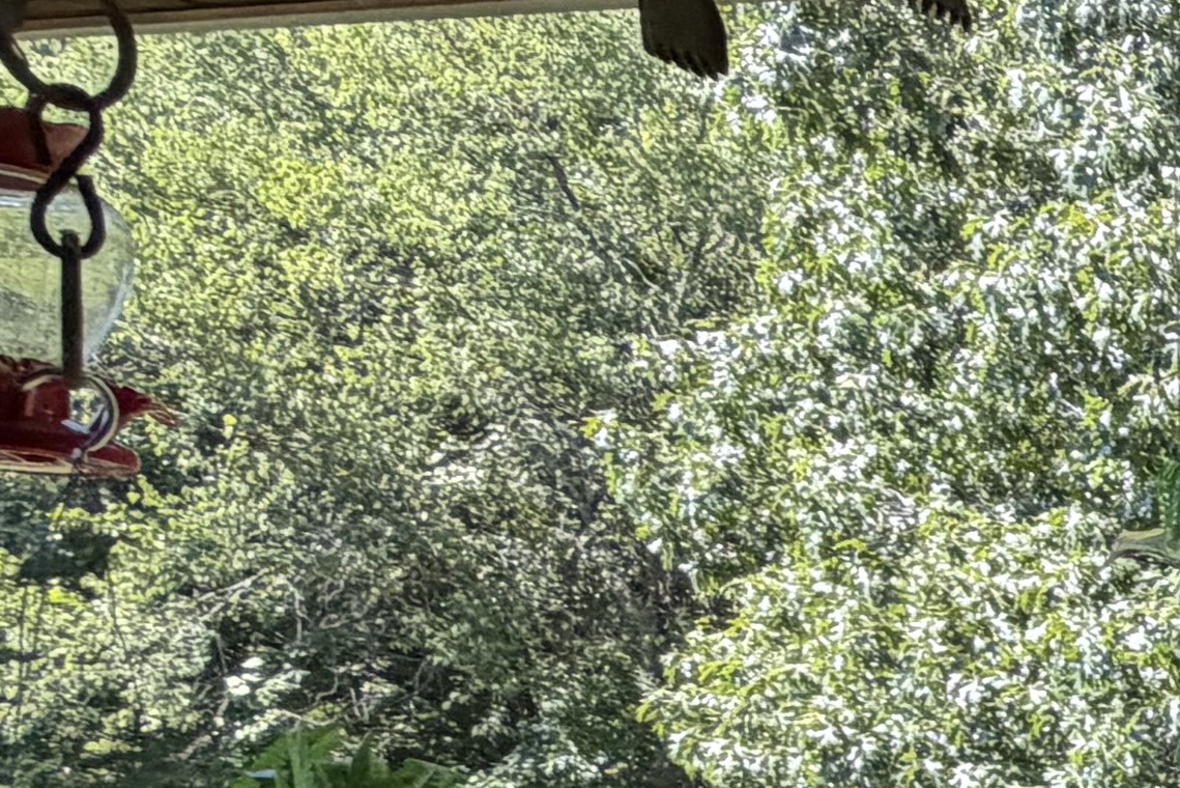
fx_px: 2393
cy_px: 961
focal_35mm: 73
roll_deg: -0.1
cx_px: 2385
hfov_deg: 18.2
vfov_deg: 17.7
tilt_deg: -1.6
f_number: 2.2
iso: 50
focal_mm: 2.22
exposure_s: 1/379
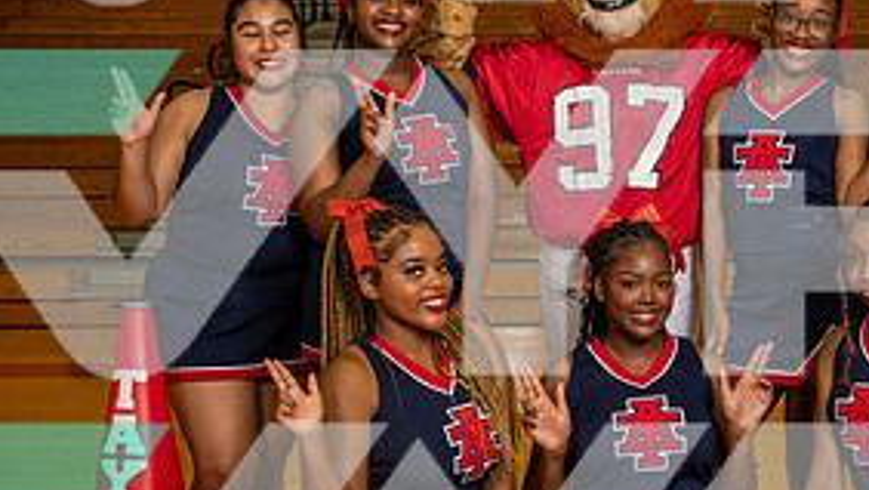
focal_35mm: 99
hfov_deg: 21.4
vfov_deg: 12.3
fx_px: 2282
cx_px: 644
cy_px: 214
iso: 800
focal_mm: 46
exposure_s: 1/160
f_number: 7.1
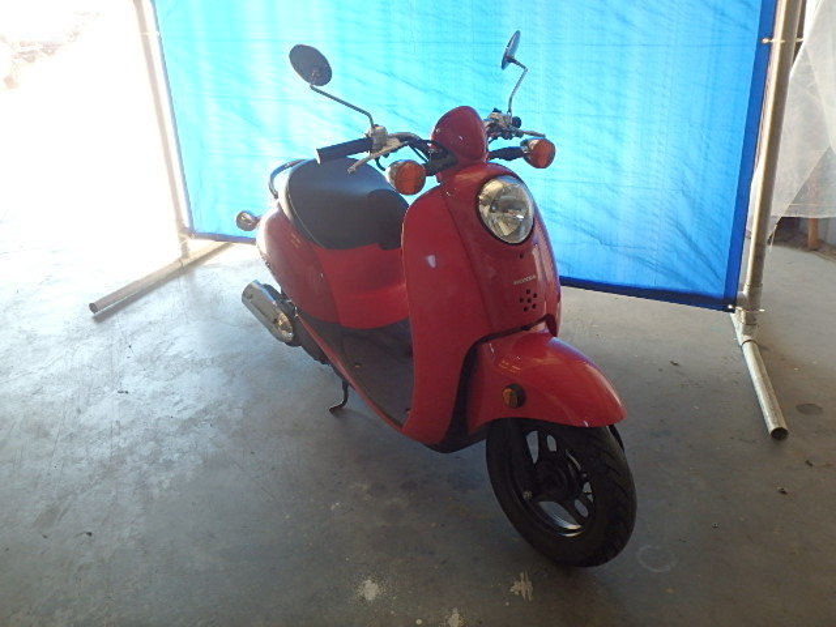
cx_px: 418
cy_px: 314
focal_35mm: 31
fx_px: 749
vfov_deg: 45.4
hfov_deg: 58.4
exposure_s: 1/40
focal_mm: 5.6
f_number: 4.7
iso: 200
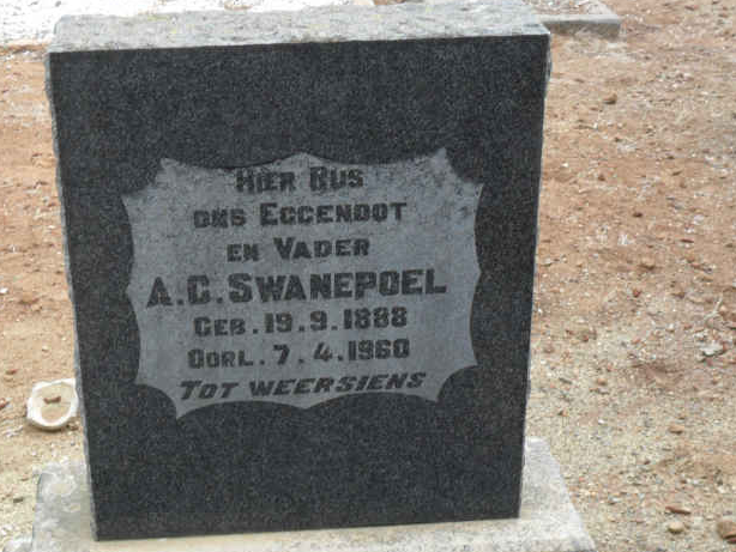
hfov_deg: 29.7
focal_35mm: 65
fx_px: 1383
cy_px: 311
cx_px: 291
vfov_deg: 22.6
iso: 100
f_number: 5
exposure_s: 1/90
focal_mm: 9.3
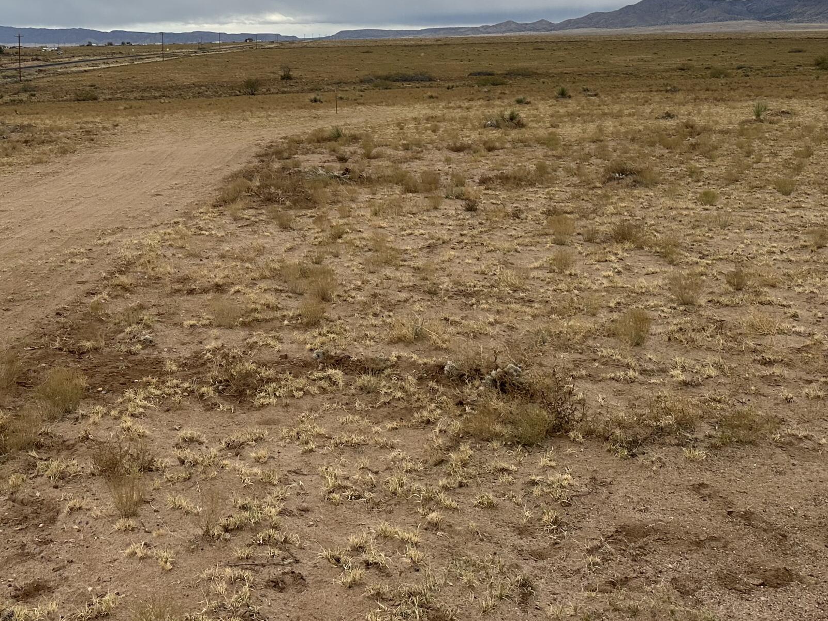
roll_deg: +0.9
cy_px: 107
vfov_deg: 31.2
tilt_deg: -2.1
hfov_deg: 40.8
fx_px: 1076
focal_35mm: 45
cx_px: 204
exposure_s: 1/4184
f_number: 1.78
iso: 80
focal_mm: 6.86
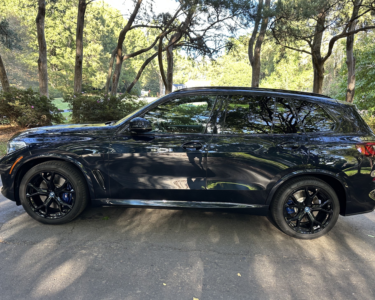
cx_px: 194
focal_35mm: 26
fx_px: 289
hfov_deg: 66.0
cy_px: 152
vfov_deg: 54.9
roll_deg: -1.3
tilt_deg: -9.4
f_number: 1.78
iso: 100
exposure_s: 1/121
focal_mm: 6.86
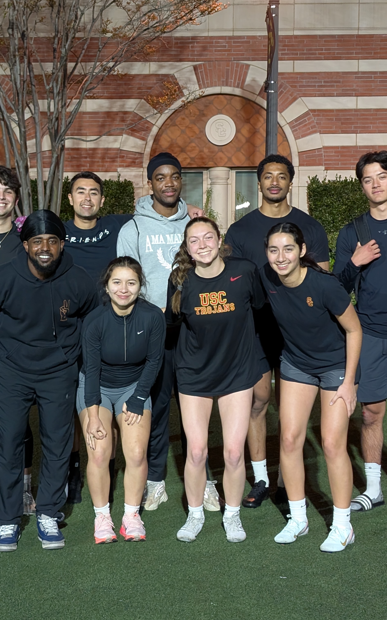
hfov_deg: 18.5
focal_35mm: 70
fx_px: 1181
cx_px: 123
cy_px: 306
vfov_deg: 29.4
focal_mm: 6.9
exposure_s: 1/60
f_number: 1.68
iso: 327
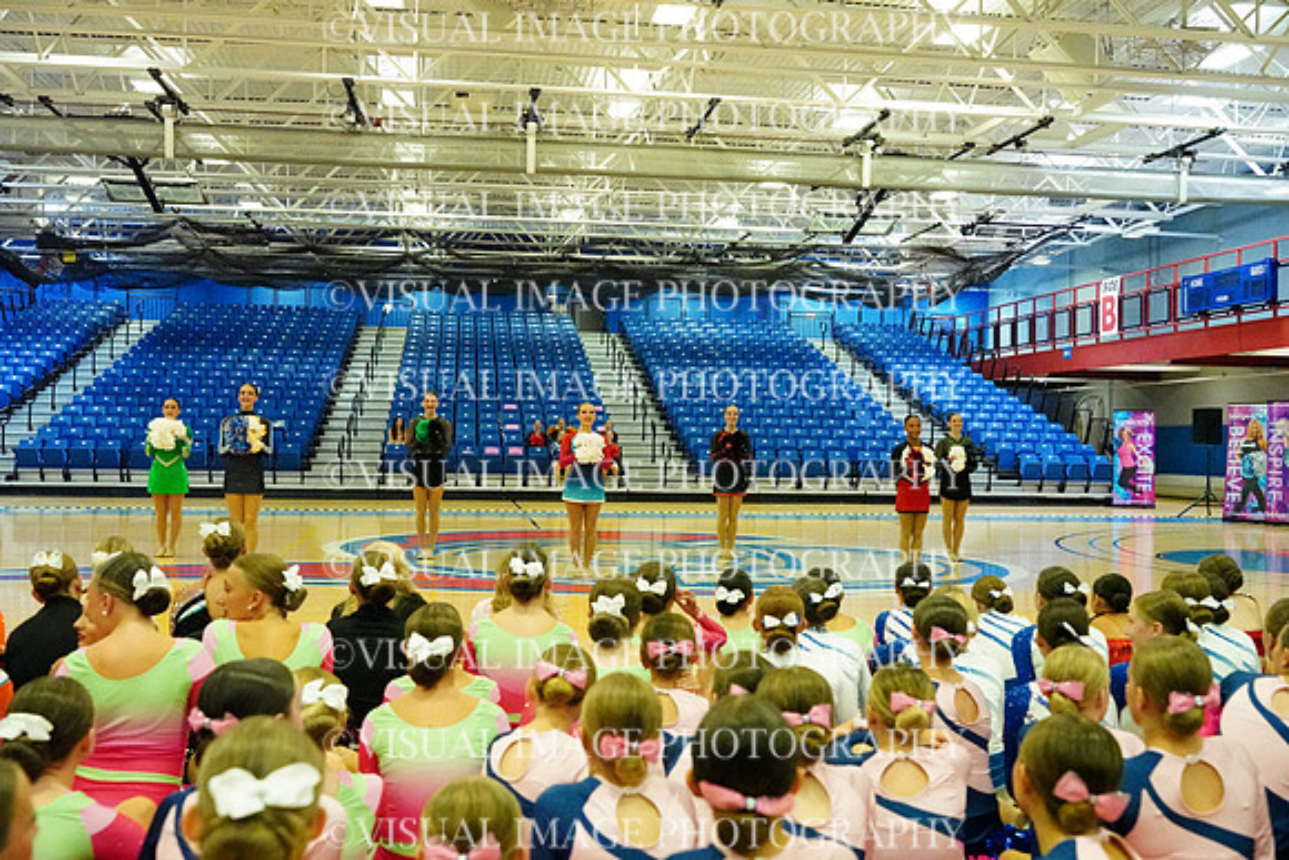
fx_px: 1289
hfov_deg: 53.1
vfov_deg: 36.9
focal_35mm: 36
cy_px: 430
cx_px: 644
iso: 25600
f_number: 4
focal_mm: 36
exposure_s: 1/1000
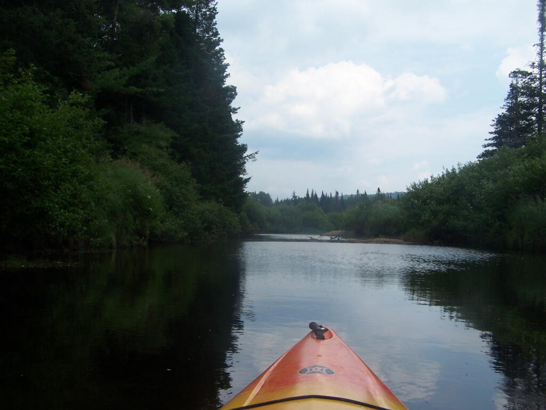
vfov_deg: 37.7
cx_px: 273
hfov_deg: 49.0
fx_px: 599
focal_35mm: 38
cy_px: 205
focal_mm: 6.3
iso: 80
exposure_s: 1/800
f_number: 4
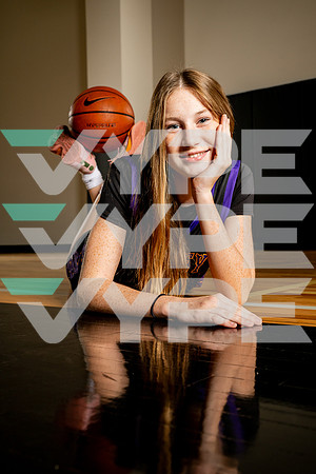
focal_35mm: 46
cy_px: 237
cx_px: 158
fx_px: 606
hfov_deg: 29.2
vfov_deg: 42.7
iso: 250
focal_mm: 46
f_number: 8
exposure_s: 1/500
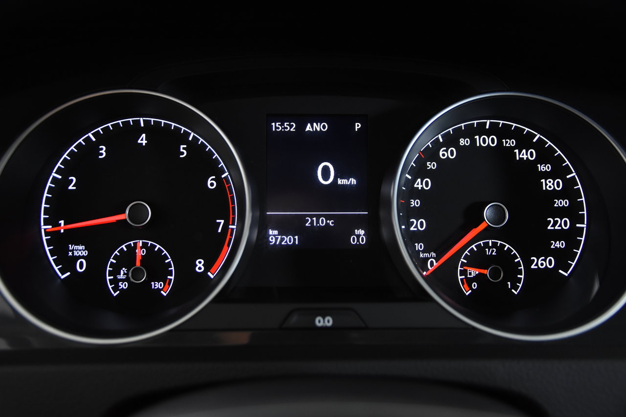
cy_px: 208
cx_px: 313
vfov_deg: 36.9
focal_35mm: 36
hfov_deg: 53.1
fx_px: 626
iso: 1800
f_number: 3
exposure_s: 1/40
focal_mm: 24
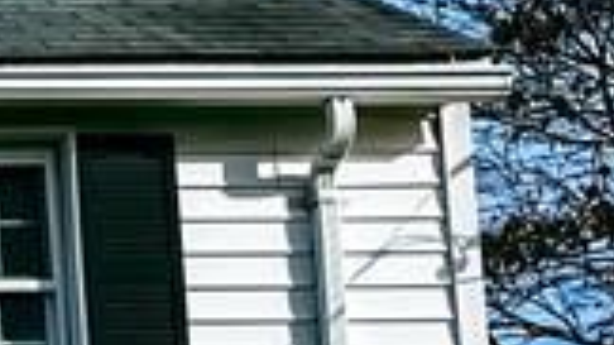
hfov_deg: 10.0
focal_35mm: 179
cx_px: -1016
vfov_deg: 6.5
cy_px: 739
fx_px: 2913
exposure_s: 1/5300
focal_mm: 5.1
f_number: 1.6
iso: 50
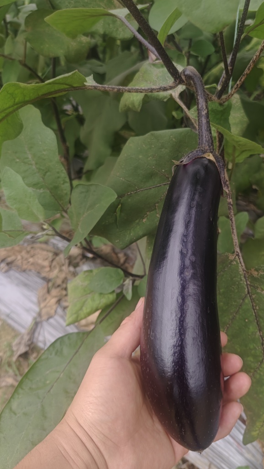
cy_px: 236
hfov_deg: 43.9
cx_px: 168
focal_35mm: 26
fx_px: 324
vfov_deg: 71.9
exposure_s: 1/100
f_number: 1.88
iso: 107
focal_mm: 5.56
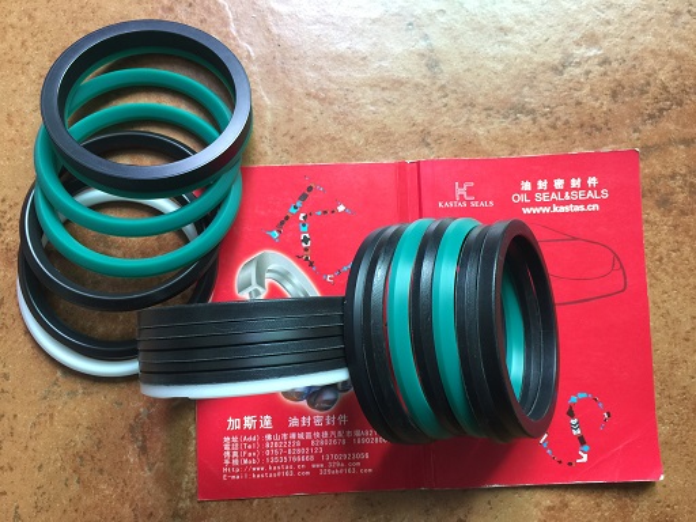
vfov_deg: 48.2
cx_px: 348
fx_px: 583
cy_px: 261
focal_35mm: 29
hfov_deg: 61.7
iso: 40
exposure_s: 1/17
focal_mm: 4.15
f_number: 2.2
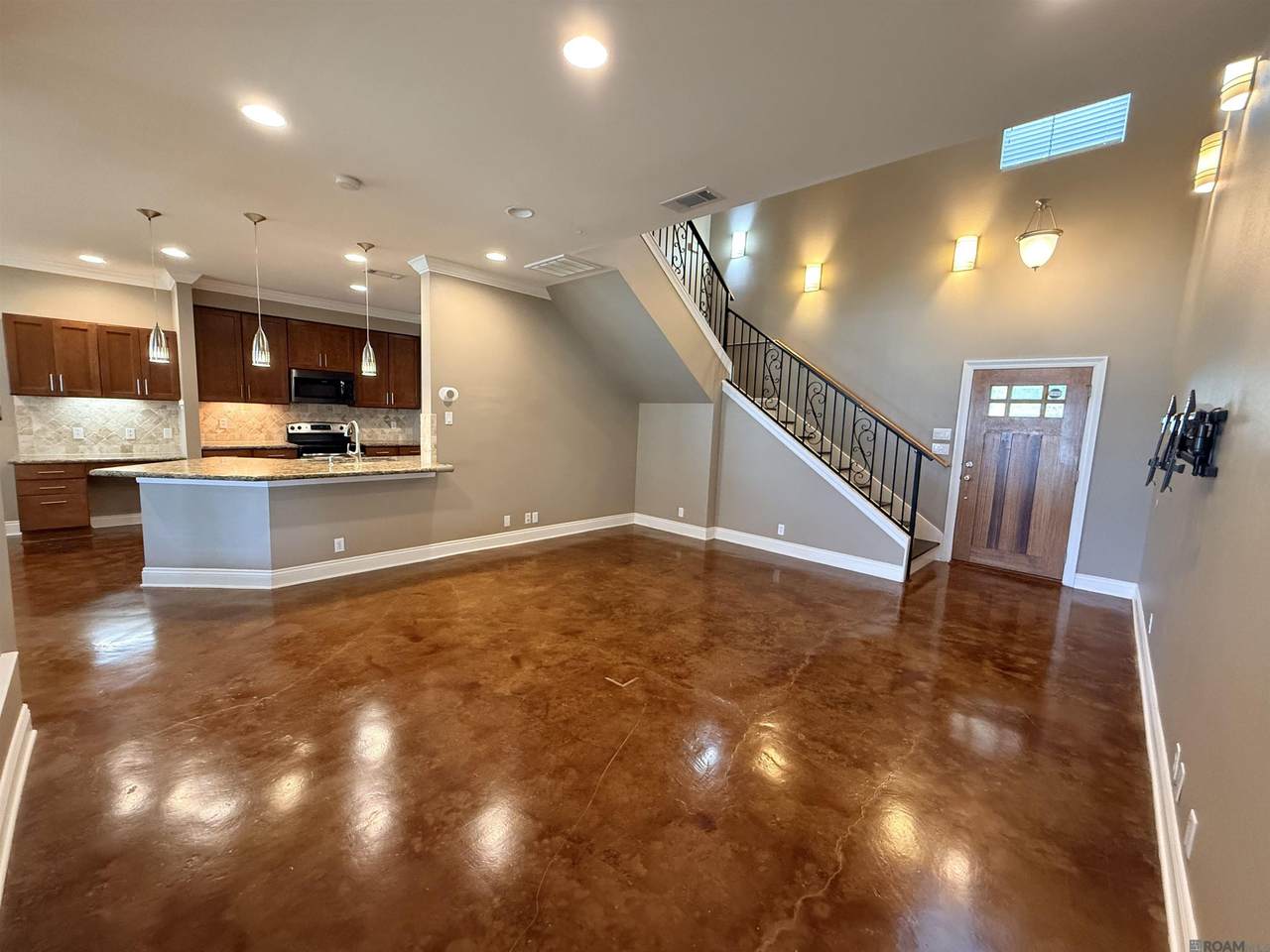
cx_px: 635
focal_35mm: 14
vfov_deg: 85.7
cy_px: 476
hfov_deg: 102.1
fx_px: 514
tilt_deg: -6.5
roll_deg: -2.4
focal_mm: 2.22
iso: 640
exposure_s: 1/60
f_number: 2.2
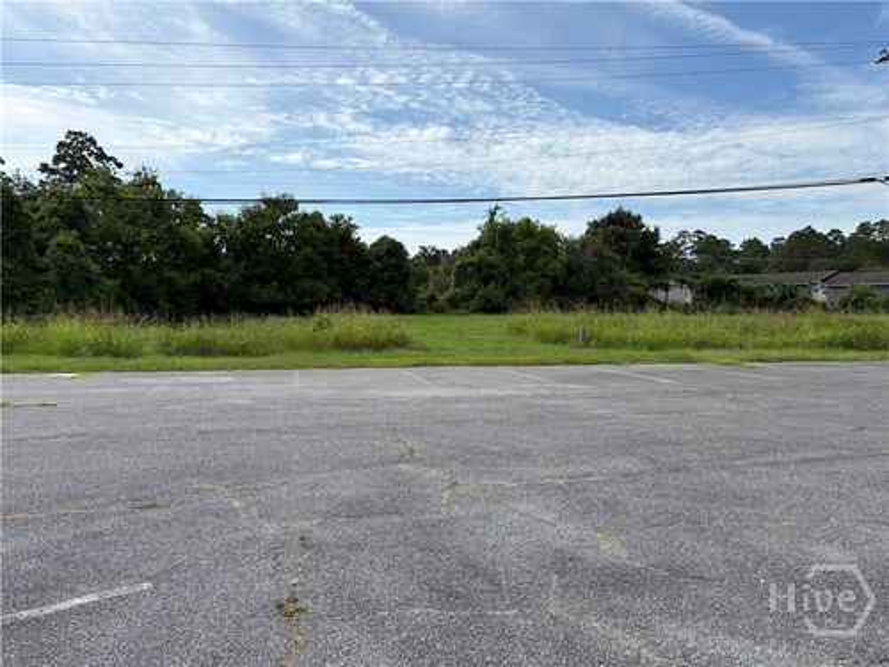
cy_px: 334
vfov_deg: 53.1
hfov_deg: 67.3
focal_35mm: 26
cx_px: 444
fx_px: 668
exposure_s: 1/3623
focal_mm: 5.96
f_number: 1.6
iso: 50
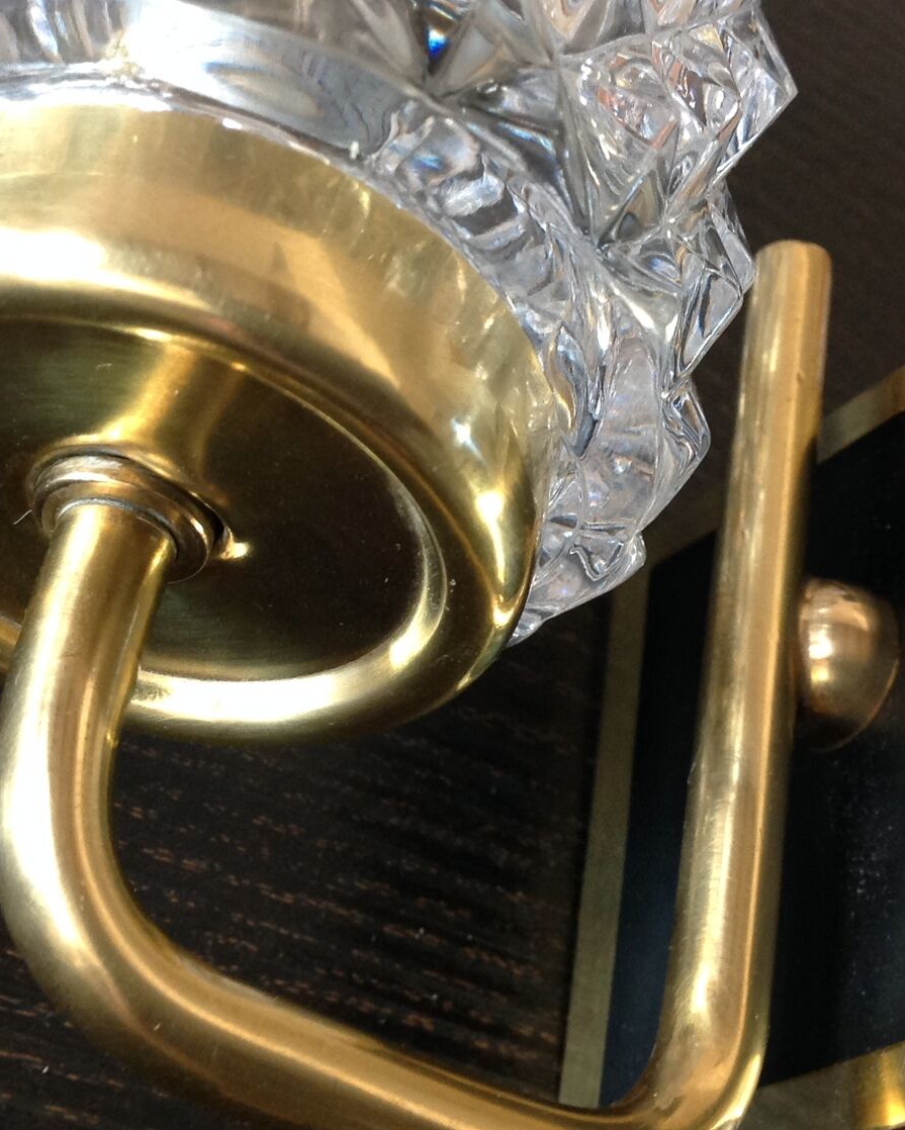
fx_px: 2041
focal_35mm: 61
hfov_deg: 25.0
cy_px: 495
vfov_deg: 30.9
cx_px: 478
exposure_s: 1/15
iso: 160
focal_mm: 4.28
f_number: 2.4
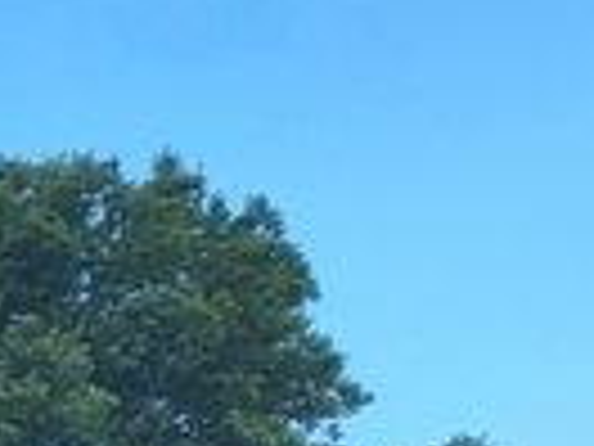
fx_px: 2385
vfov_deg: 9.4
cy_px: 1104
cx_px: -1125
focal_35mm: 139
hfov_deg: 10.5
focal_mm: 5.56
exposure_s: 1/405
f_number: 1.8
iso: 100
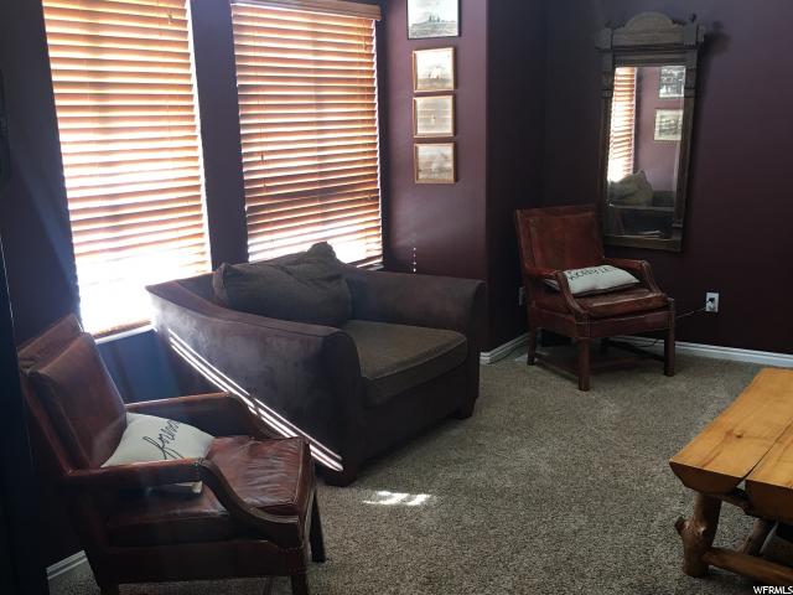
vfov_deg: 48.2
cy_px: 298
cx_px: 396
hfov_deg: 61.7
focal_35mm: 29
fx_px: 664
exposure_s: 1/30
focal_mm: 4.15
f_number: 2.2
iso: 25
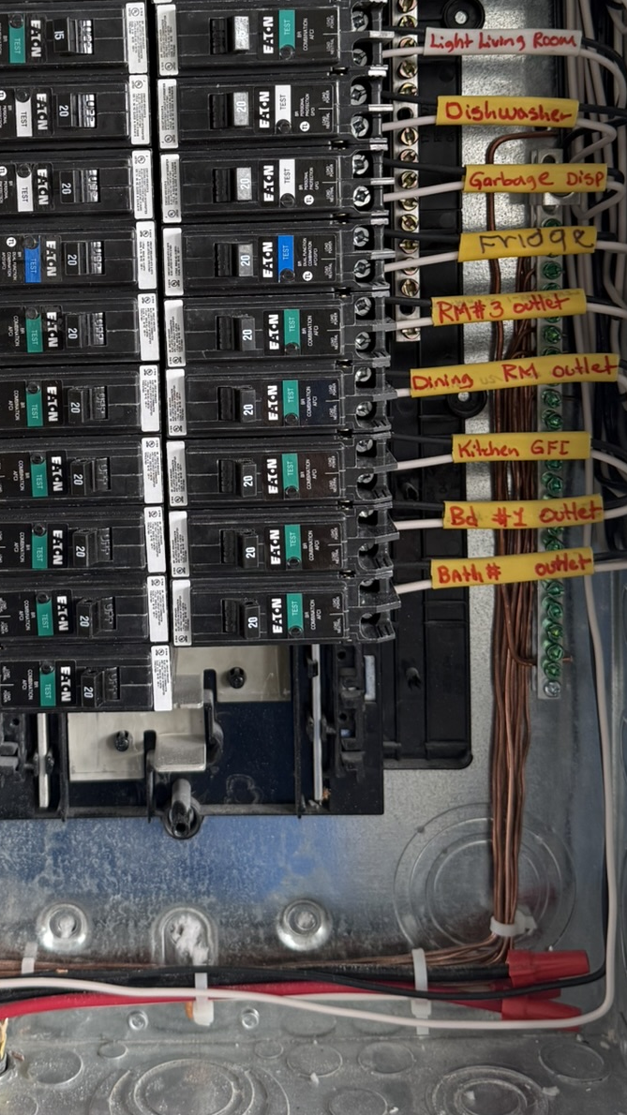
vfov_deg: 44.3
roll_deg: +1.1
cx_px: 188
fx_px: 1331
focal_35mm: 45
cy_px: 313
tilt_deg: -4.4
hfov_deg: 26.3
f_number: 1.78
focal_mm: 6.76
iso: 160
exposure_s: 1/121
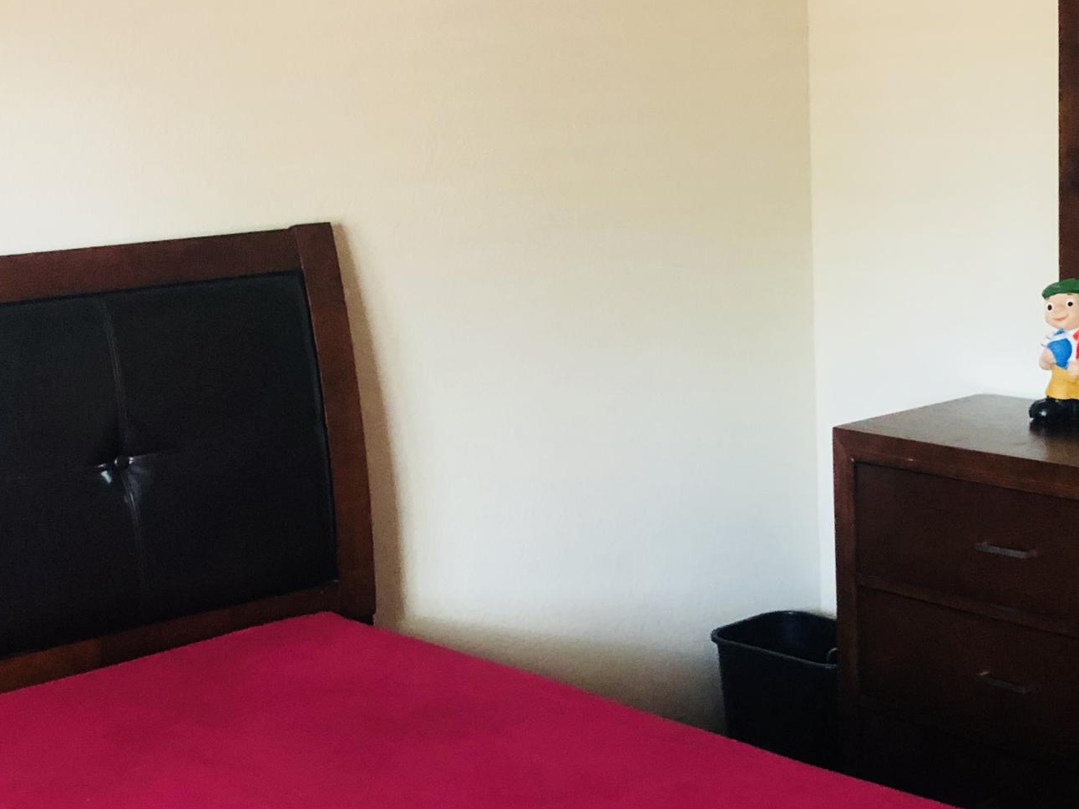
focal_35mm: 65
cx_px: 672
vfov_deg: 22.6
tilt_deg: -9.3
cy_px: 399
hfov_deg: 29.7
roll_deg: +2.2
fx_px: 2026
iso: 100
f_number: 1.8
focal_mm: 3.99
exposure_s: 1/15
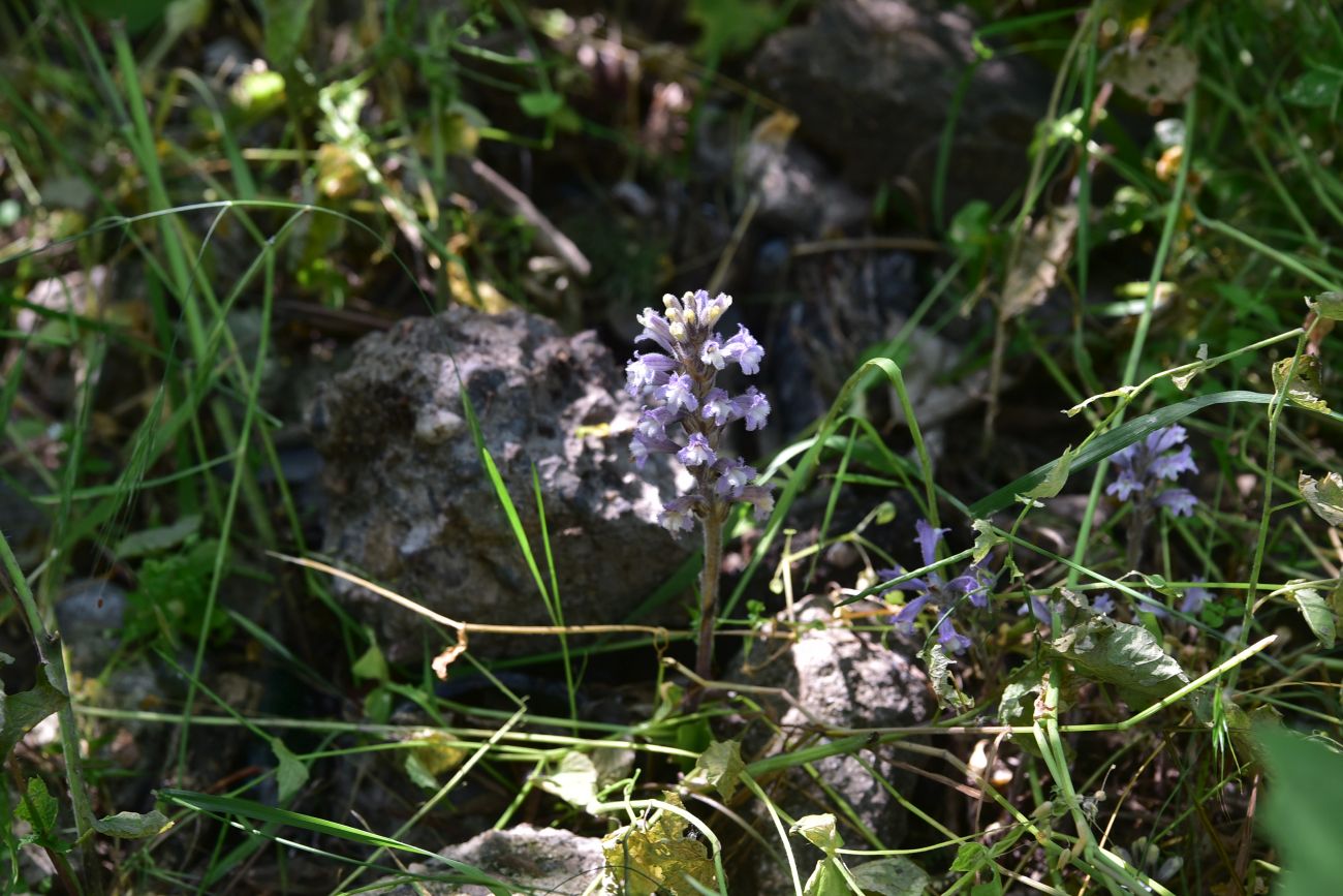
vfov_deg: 27.0
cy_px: 448
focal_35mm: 50
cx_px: 672
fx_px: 1865
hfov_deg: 39.6
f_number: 7.1
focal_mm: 50
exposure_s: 1/100
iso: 400
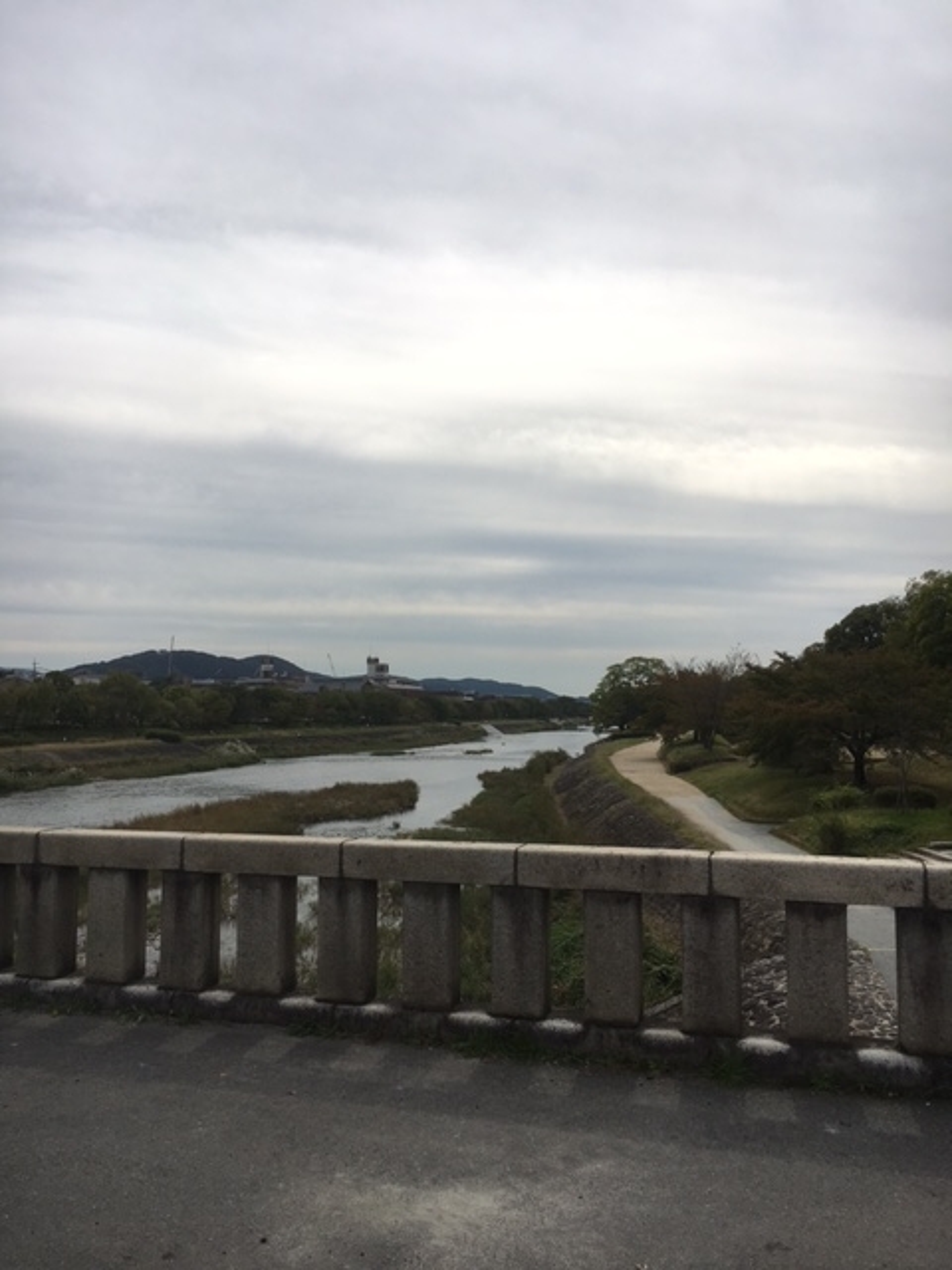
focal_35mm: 29
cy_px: 635
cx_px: 476
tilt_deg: +4.9
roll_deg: -0.3
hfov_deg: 48.2
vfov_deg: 61.7
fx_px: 1063
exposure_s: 1/3344
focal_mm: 4.15
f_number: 2.2
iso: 25
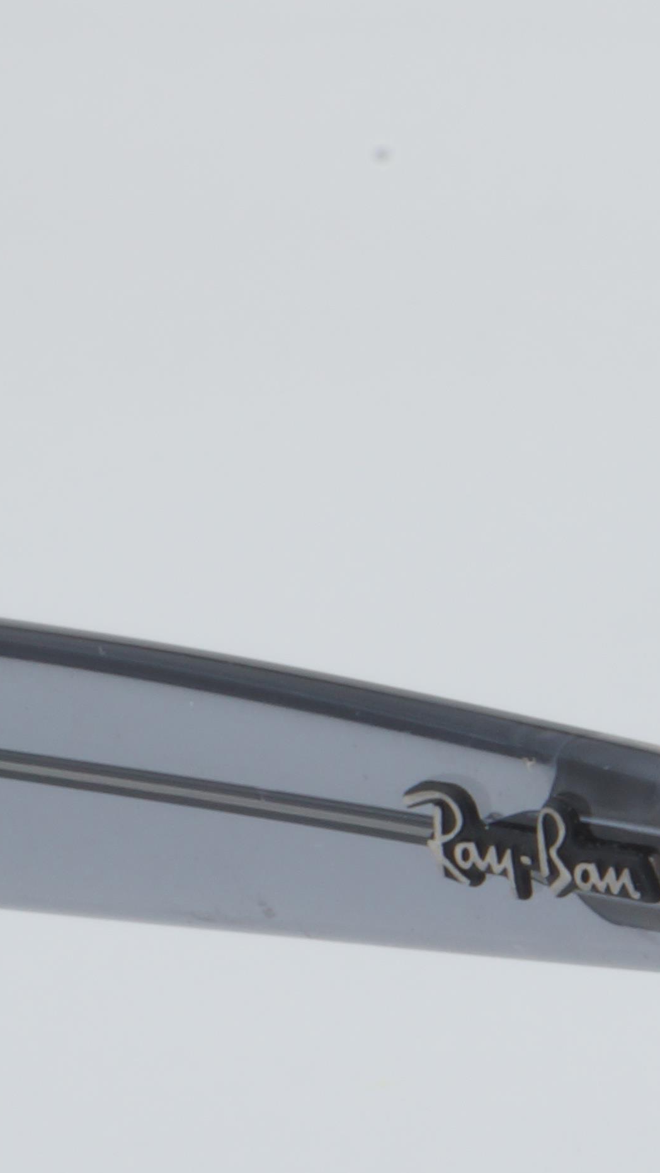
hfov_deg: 4.8
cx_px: 1076
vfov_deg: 8.5
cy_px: 864
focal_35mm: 253
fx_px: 7871
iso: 100
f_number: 32
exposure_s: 1/3
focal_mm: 50
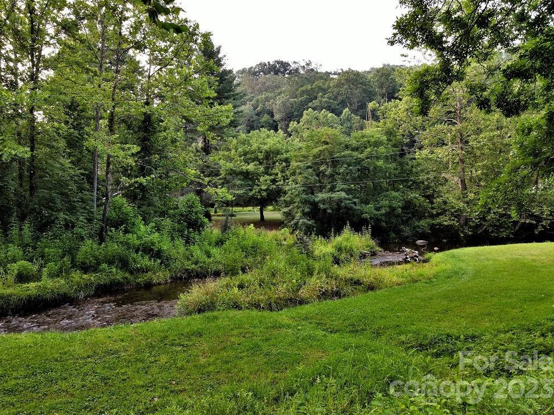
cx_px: 268
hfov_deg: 69.4
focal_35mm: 25
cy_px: 200
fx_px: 400
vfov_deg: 54.9
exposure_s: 1/15
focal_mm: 4.5
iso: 160
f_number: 2.8
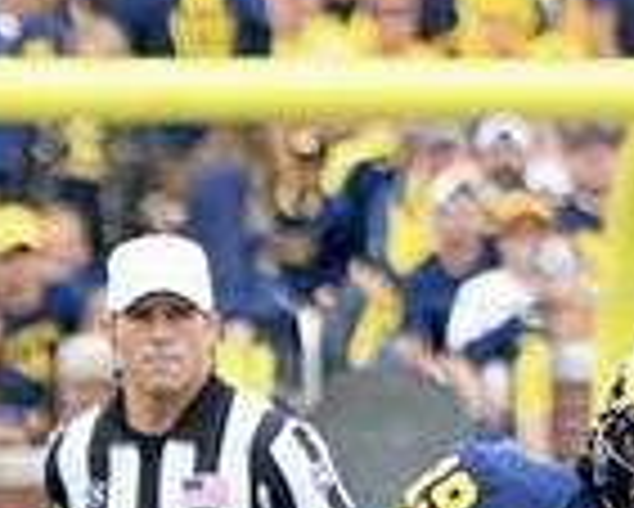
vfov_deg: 1.2
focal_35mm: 1327
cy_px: 724
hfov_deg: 1.5
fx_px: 24917
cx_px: 463
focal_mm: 230
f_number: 5.3
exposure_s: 1/1000
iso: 1600
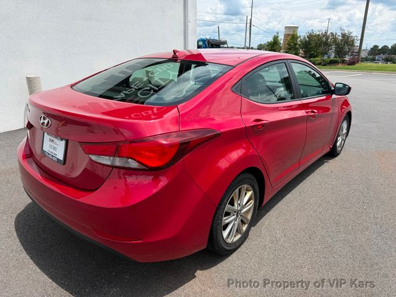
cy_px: 148
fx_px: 275
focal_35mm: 24
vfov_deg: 56.8
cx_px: 198
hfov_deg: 71.6
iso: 80
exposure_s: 1/3145
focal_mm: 6.76
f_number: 1.78
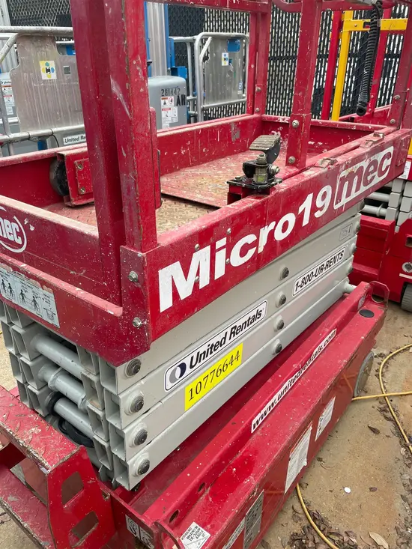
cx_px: 206
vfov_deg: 67.3
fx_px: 412
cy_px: 274
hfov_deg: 53.1
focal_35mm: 26
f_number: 1.6
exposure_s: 1/471
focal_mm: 4.2
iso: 32
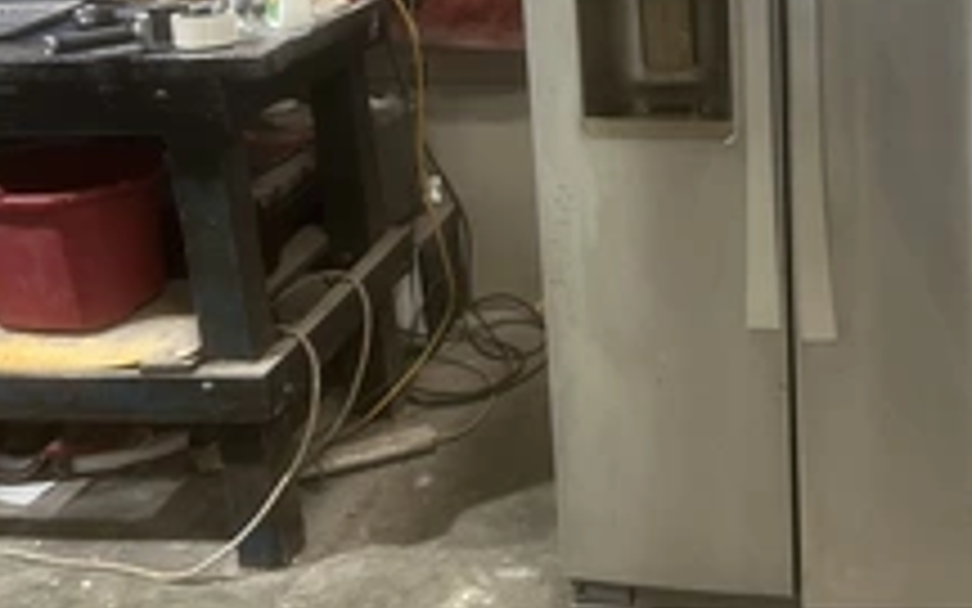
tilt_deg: -13.4
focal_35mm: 51
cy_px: 68
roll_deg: +2.1
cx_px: 801
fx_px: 1351
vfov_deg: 24.6
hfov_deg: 37.9
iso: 125
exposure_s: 1/60
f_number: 1.6
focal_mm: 5.1
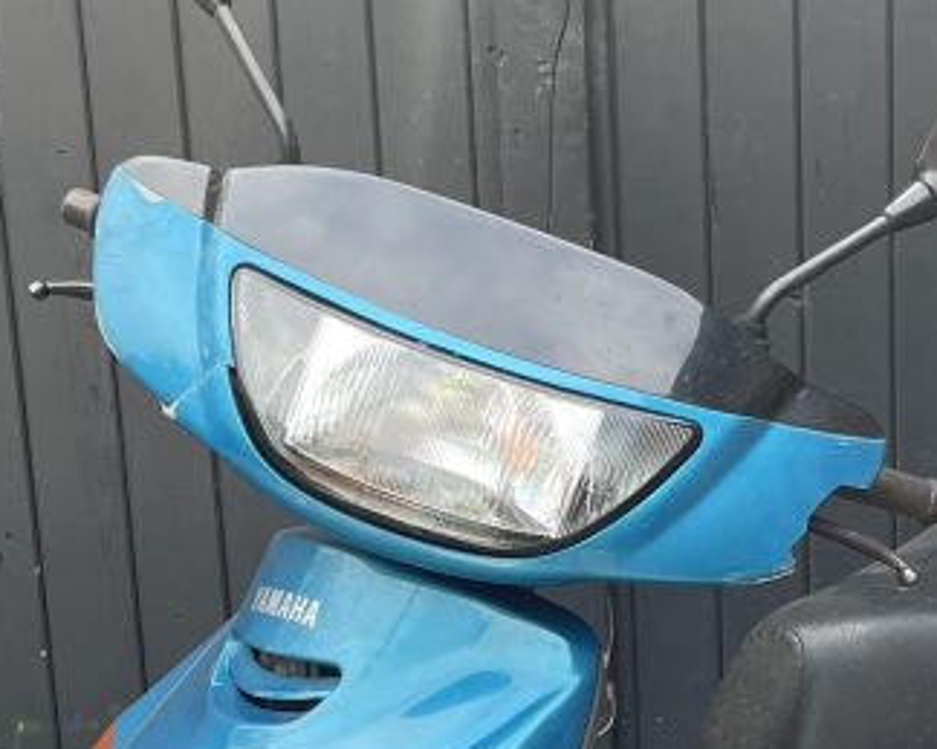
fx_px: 2606
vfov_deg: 16.0
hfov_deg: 20.2
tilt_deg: -14.2
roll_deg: +2.4
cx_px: 746
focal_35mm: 94
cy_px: 789
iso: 32
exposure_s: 1/344
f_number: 1.6
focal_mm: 4.2
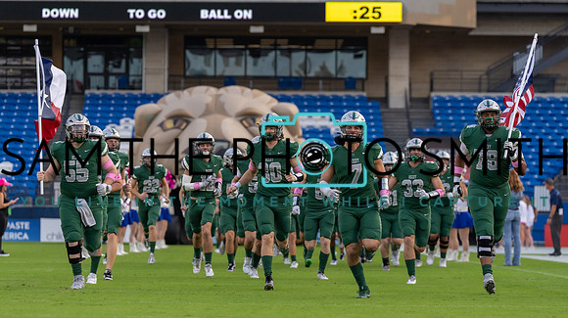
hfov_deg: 10.3
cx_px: 283
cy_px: 199
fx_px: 3162
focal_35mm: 210
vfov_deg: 5.8
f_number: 4
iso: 1000
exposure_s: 1/1250
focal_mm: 176
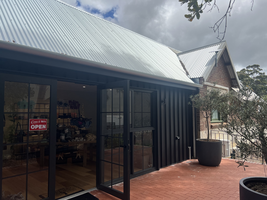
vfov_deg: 53.1
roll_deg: +0.7
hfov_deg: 67.3
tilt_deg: +3.0
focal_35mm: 26
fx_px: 201
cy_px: 100
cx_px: 134
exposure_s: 1/4115
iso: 50
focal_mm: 5.7
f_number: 1.5
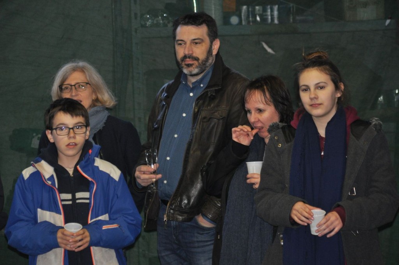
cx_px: 200
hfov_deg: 9.2
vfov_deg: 6.1
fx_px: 2491
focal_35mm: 225
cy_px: 132
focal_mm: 150
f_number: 4.5
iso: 800
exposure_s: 1/60
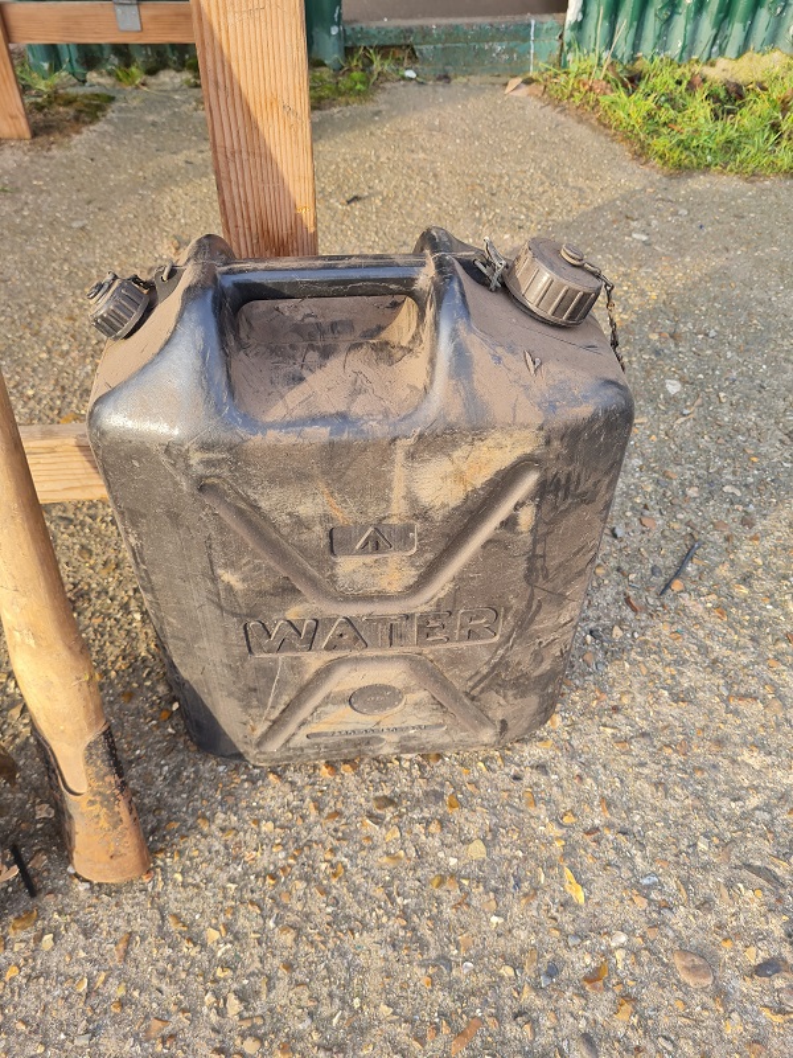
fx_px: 794
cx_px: 396
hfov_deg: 53.1
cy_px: 529
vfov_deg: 67.3
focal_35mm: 26
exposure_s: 1/190
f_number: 1.8
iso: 50
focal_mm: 5.4
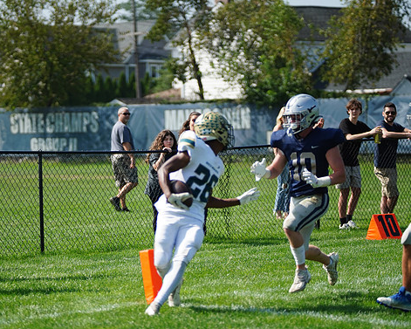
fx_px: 2080
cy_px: 168
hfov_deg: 11.3
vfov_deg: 9.0
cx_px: 174
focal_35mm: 171
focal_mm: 148
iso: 400
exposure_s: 1/4000
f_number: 2.8
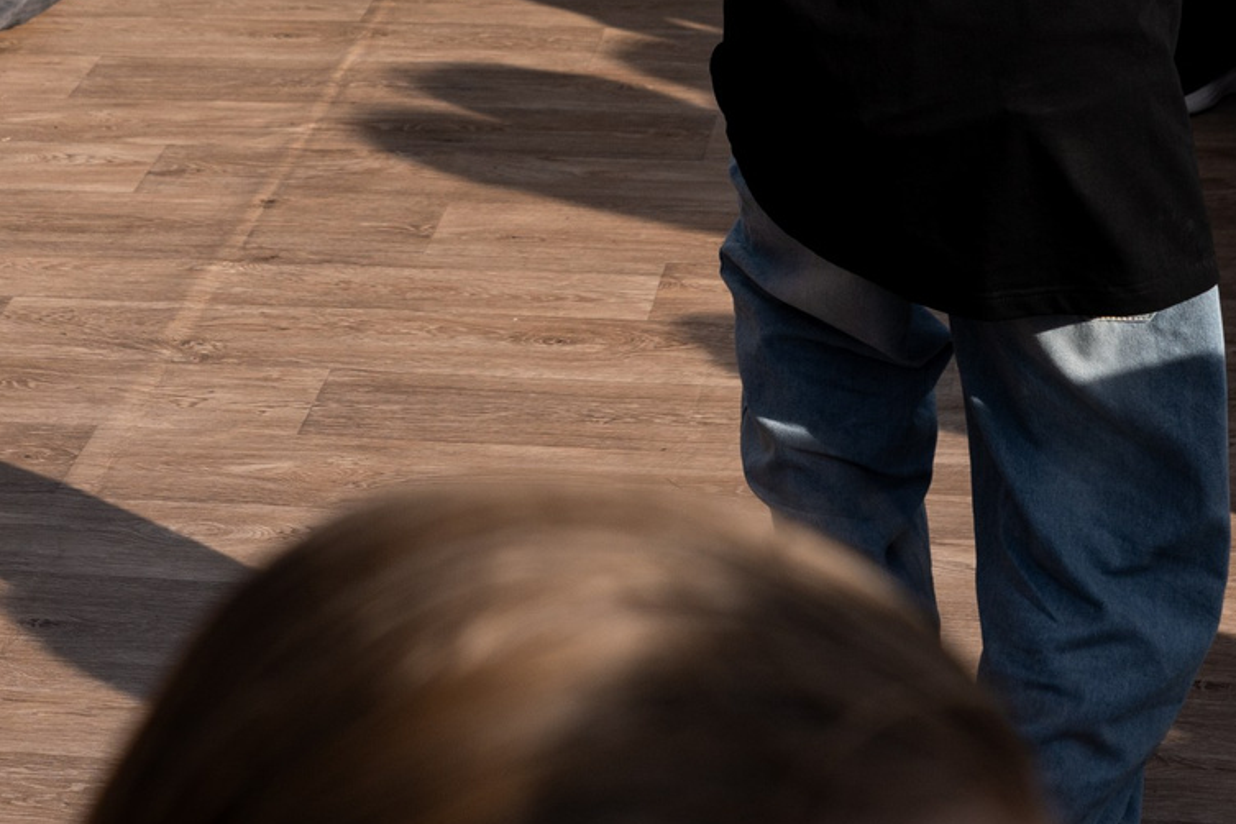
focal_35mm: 119
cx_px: 460
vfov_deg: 11.0
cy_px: -511
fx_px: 4085
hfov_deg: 17.2
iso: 100
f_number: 4
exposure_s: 1/1000
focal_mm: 35
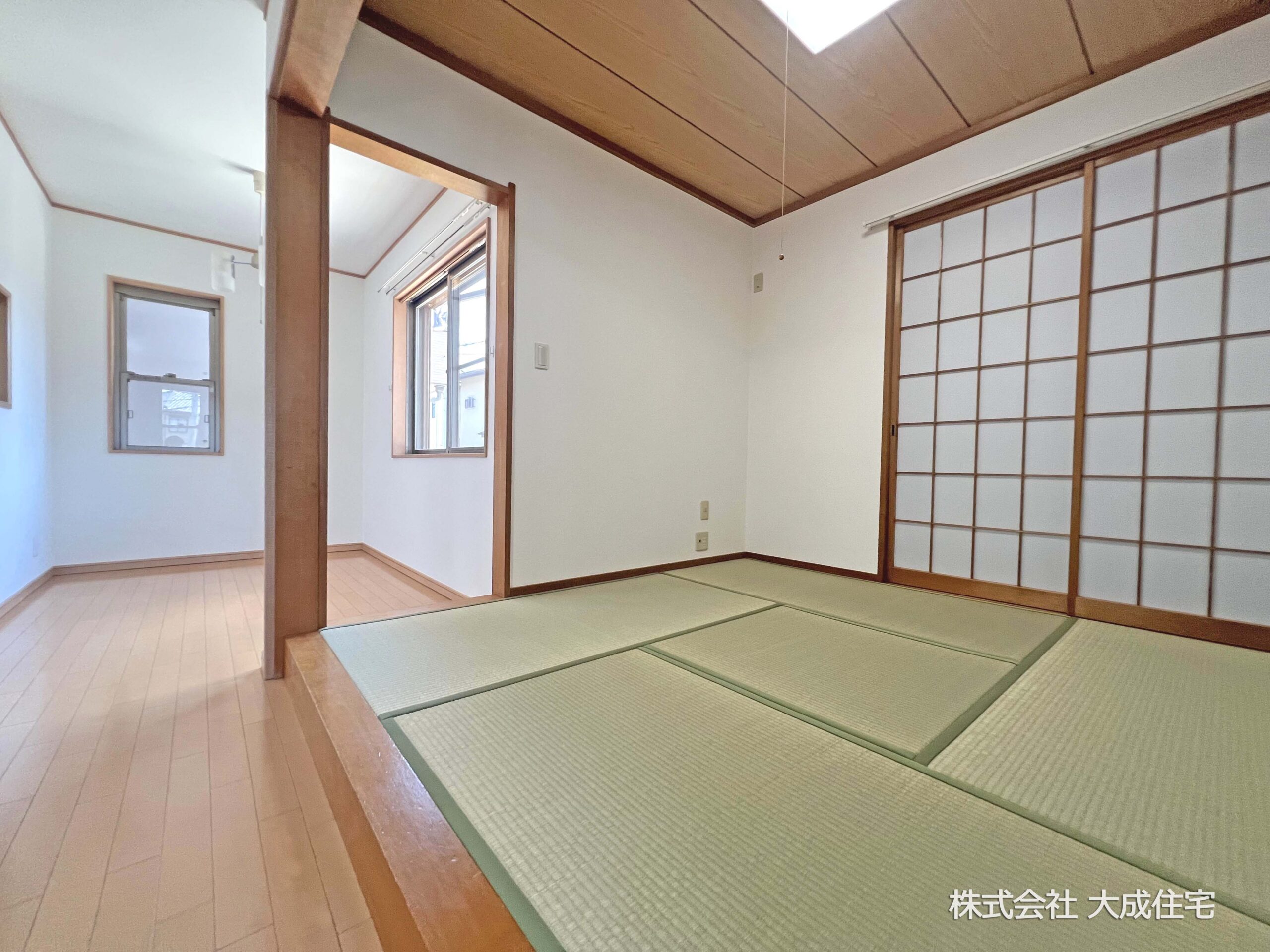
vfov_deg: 89.9
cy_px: 476
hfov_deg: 106.2
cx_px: 635
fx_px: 477
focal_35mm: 13
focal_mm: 1.57
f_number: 1.8
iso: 200
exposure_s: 1/100
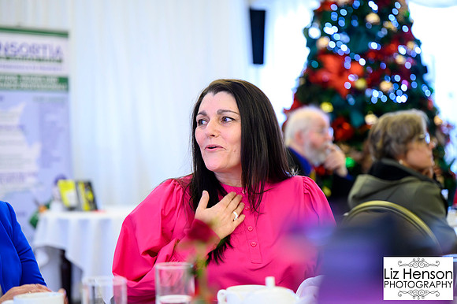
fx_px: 888
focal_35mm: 70
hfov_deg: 28.9
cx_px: 228
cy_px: 152
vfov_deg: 19.4
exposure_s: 1/200
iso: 12800
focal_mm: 70
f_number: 2.8
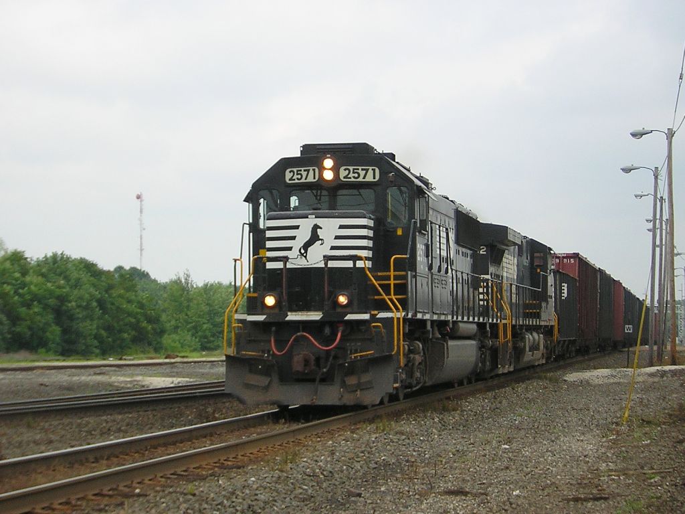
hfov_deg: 18.2
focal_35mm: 108
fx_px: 2137
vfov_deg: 13.7
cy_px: 257
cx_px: 342
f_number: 4.7
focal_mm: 14.1
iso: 153
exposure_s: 1/447
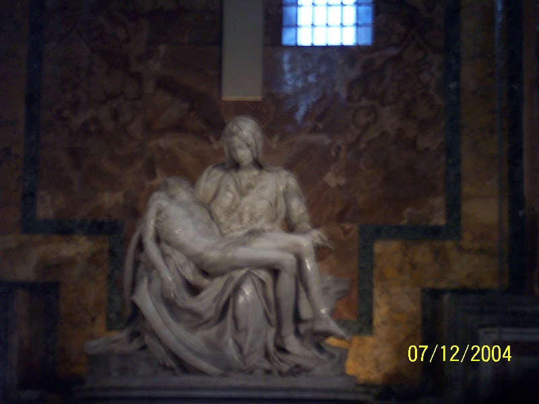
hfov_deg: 17.3
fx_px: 1775
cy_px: 202
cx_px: 270
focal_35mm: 114
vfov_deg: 13.0
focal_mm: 24
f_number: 4.8
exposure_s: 1/8
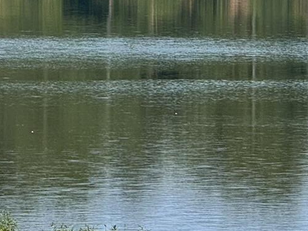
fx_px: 4416
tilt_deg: +0.2
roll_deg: -0.1
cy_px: -24
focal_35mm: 496
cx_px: 207
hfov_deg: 4.0
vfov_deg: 3.0
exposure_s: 1/1064
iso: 50
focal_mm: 15.66
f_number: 2.8
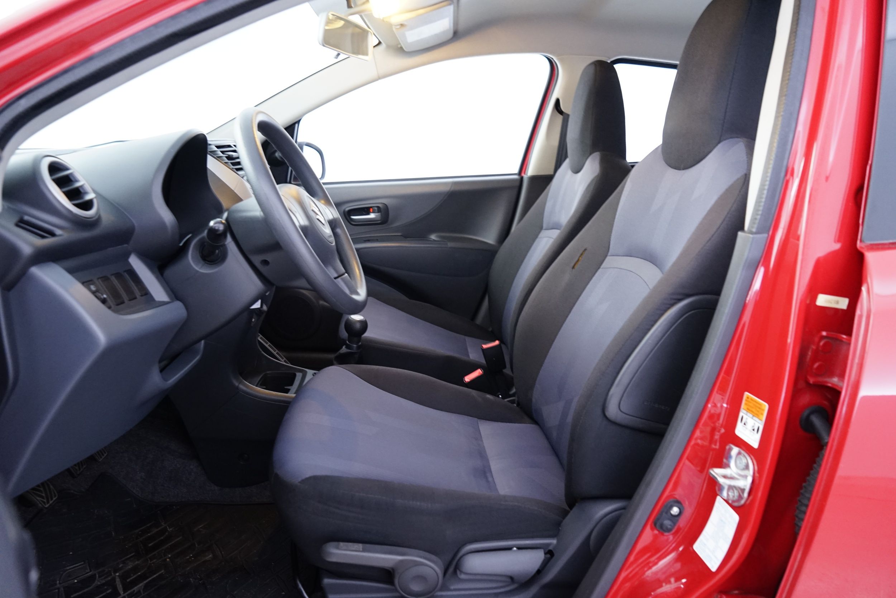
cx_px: 448
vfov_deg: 53.1
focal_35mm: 24
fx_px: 597
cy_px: 299
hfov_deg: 73.7
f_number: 4.5
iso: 2000
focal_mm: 24
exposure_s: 1/8
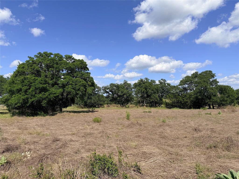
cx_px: 120
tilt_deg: +2.8
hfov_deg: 71.6
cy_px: 90
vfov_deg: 56.8
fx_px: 166
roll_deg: +0.2
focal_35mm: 24
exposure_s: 1/8130
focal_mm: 6.76
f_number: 1.78
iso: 80
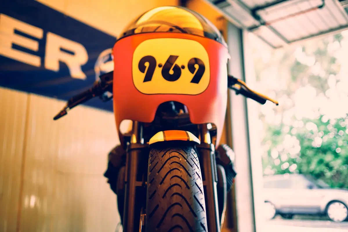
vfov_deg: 37.9
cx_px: 174
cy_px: 116
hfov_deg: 54.4
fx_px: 338
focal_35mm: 35
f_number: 1.4
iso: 250
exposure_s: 1/250
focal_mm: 23
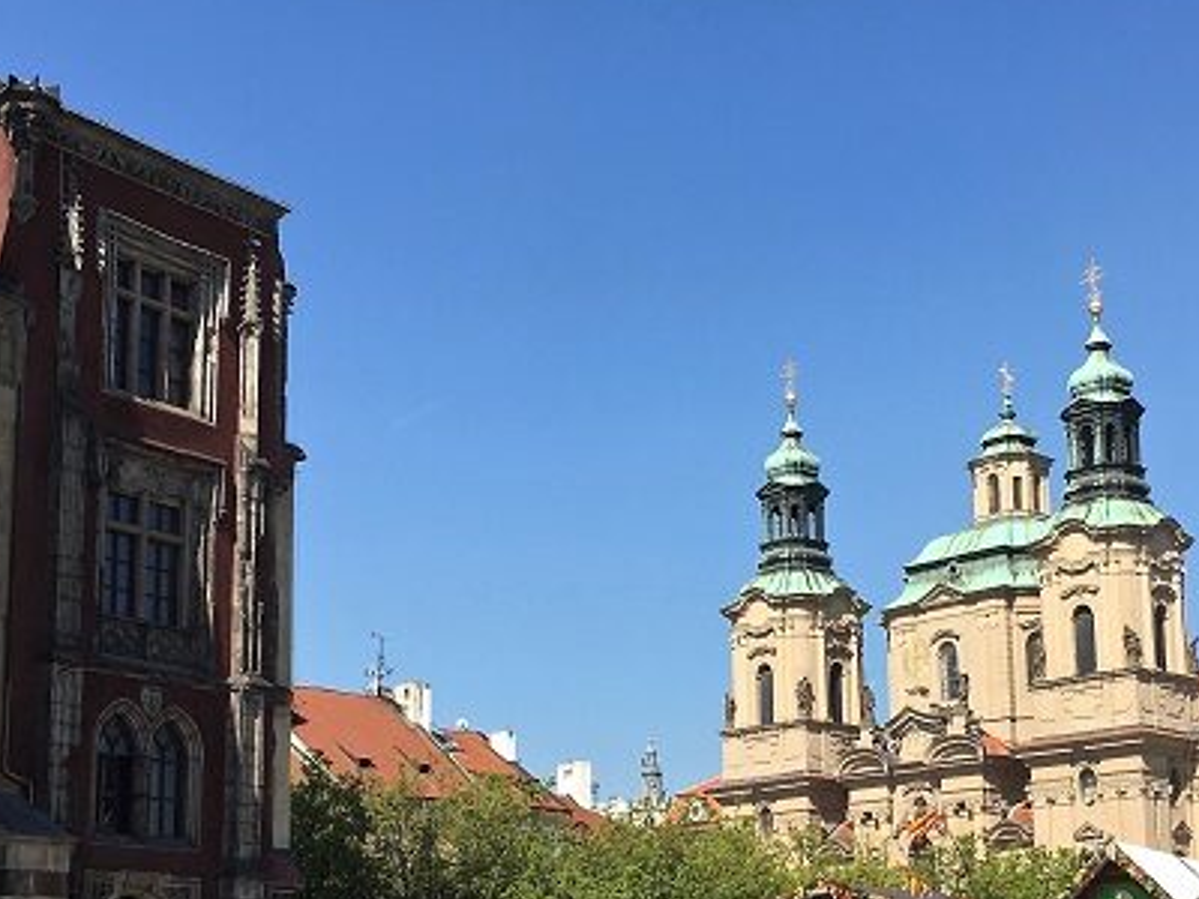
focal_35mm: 58
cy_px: 665
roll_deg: +0.6
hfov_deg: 33.1
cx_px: 719
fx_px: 2009
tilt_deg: +10.0
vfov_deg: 25.0
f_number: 2.2
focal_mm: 4.15
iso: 25
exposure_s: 1/1221
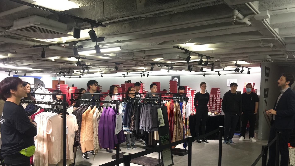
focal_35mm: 32
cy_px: 107
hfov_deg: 61.0
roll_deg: -0.8
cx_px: 149
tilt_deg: -4.0
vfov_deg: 36.4
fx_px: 250
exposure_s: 1/17
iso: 64
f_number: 2.2
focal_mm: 4.15
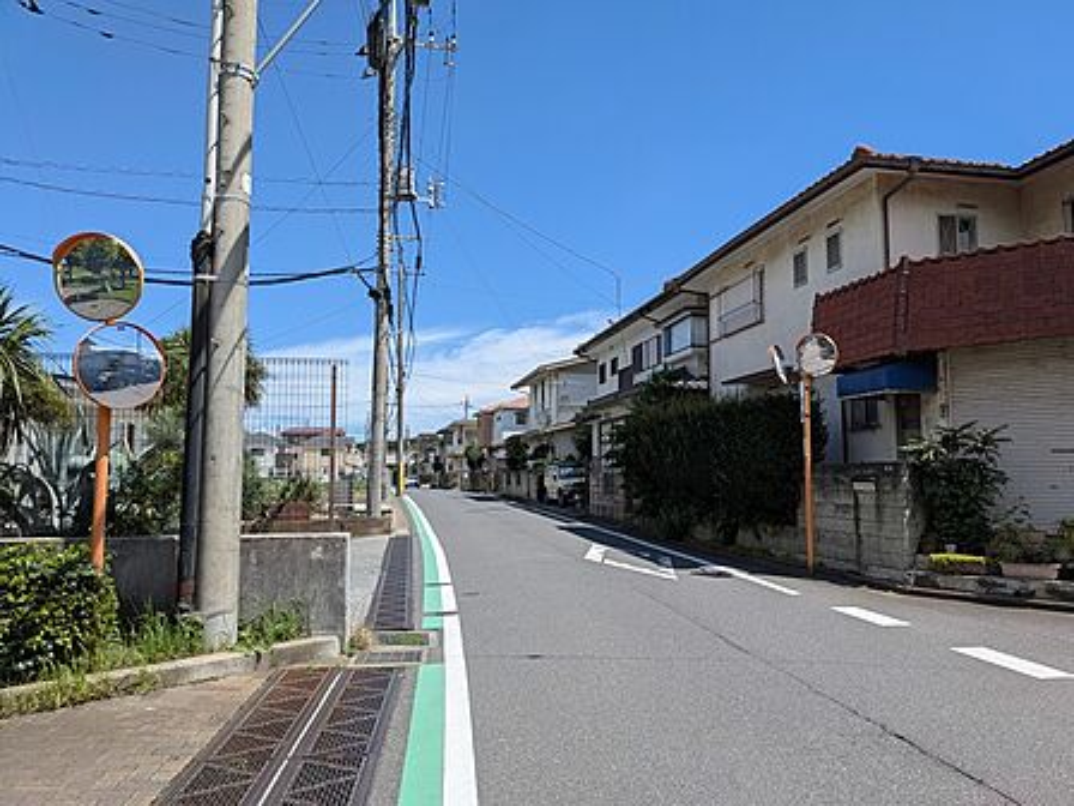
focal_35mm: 24
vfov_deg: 56.8
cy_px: 403
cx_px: 537
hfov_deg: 71.6
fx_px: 745
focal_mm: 4.53
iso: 29
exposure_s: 1/1949
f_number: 1.7
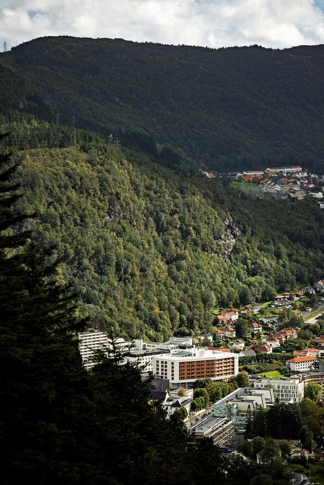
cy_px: 242
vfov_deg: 13.7
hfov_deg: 9.1
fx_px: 2025
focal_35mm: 150
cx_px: 162
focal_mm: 150
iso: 100
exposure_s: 1/320
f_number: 8
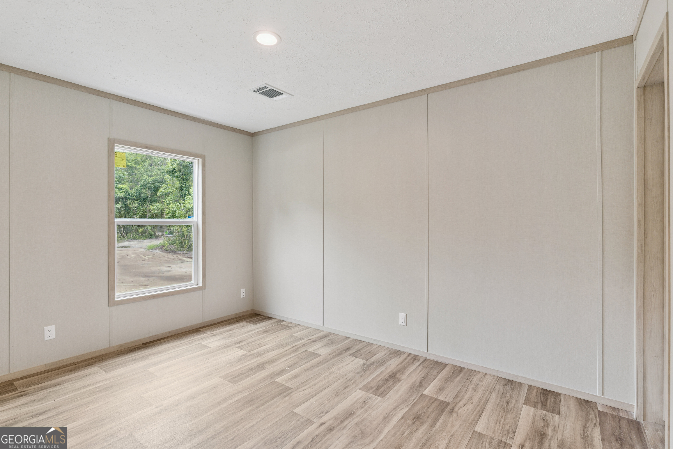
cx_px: 336
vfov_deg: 70.5
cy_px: 224
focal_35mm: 17
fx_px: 318
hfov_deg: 93.3
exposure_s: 1/20
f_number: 8
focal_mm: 17
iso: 250
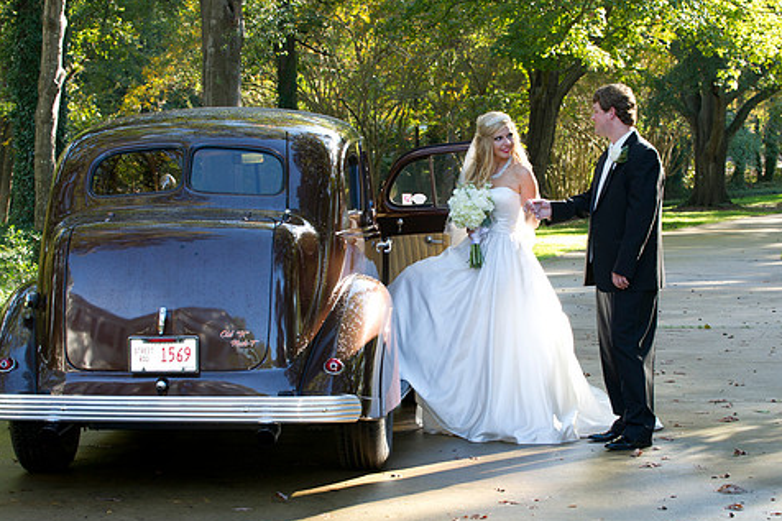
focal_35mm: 100
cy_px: 283
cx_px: 445
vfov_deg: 13.7
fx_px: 2171
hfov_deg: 20.4
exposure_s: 1/100
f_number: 5.6
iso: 500
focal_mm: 82
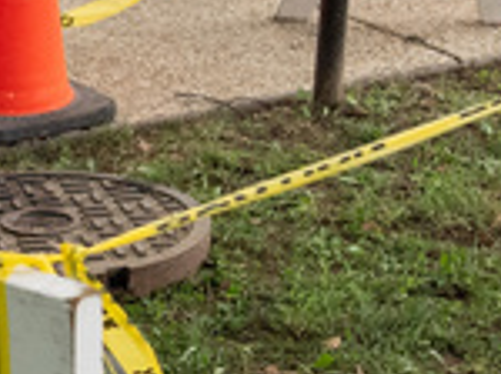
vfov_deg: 9.4
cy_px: 184
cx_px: -144
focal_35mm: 158
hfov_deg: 12.2
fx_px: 2283
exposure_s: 1/4000
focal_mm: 24
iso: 3200
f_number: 3.2
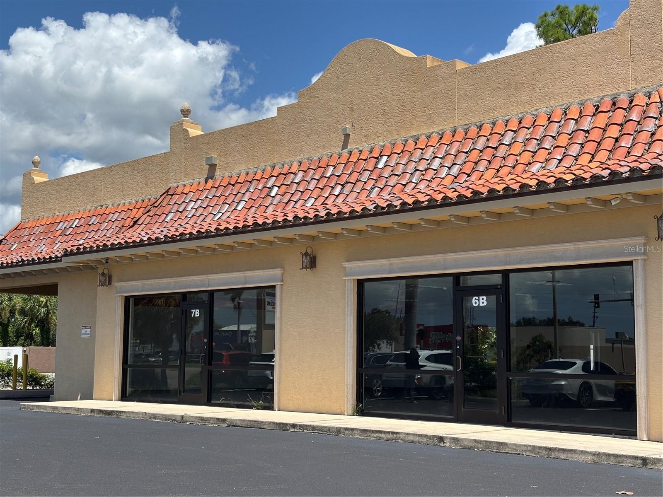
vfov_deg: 28.0
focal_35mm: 52
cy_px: 248
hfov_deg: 36.8
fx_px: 996
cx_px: 332
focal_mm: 5.96
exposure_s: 1/2933
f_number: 1.6
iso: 32
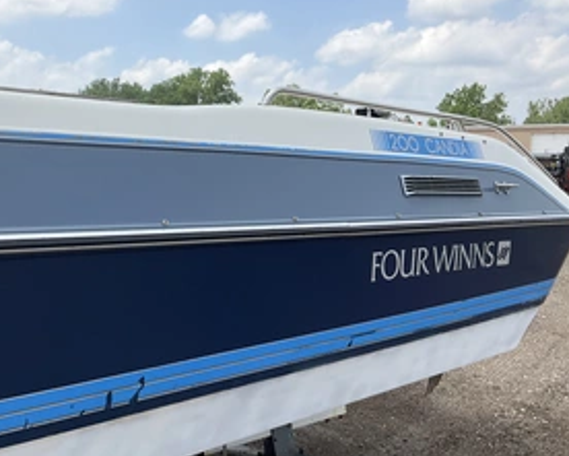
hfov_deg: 44.4
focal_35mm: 41
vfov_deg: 36.5
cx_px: 214
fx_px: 691
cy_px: 221
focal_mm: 3
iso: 25
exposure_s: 1/1675
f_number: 1.8
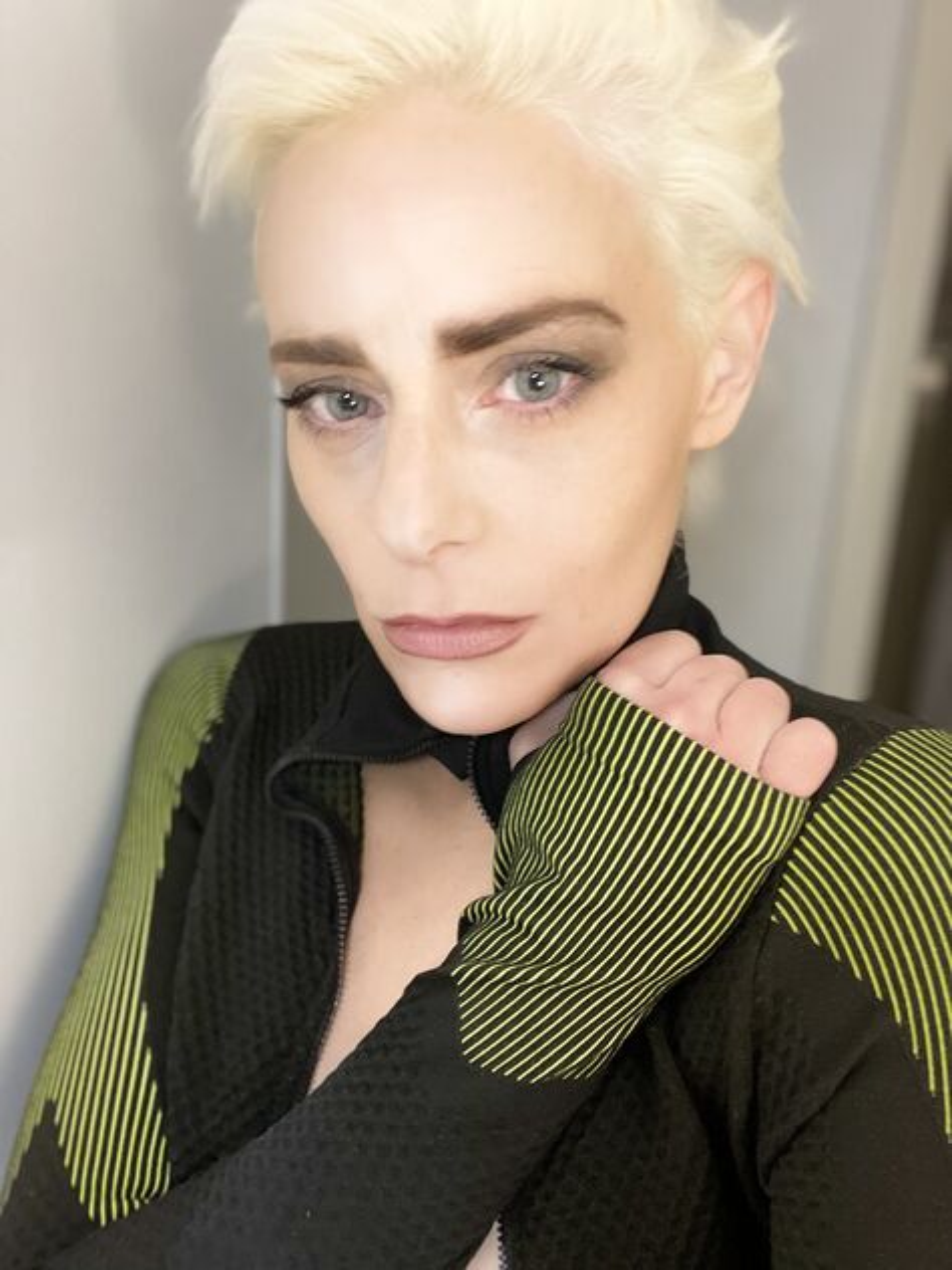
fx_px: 1100
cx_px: 476
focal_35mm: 30
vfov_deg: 60.0
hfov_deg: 46.8
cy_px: 635
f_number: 2.2
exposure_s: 1/60
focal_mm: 2.71
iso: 250
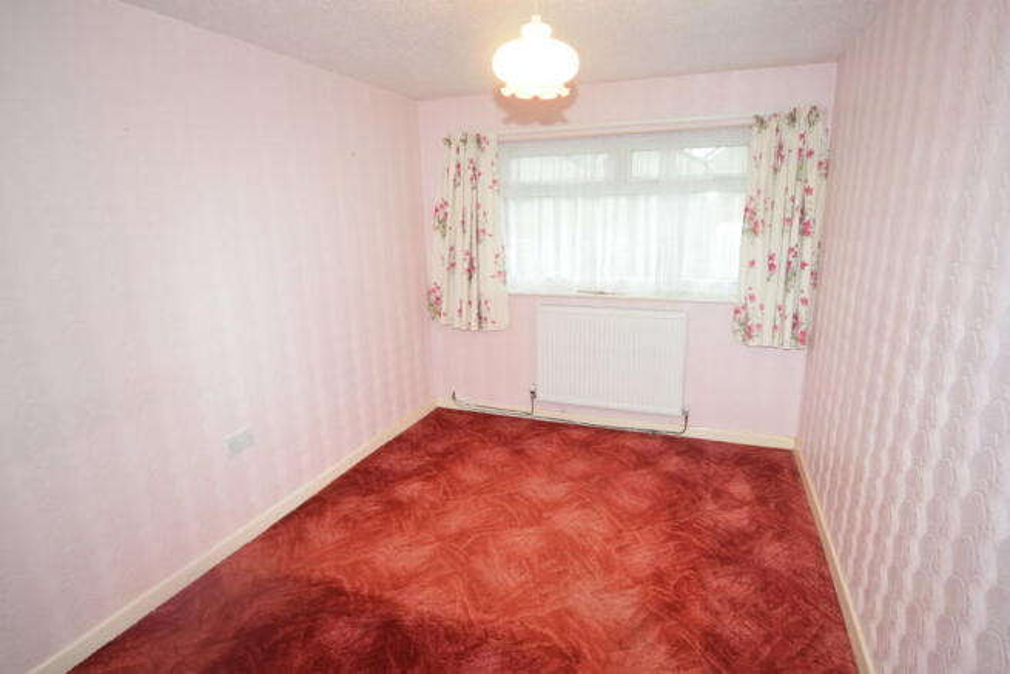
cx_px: 505
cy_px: 337
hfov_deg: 90.0
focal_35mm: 18
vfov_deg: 67.4
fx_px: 505
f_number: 5
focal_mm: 12
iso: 800
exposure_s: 1/100
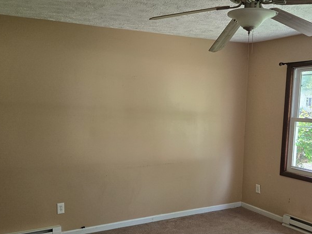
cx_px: 158
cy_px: 148
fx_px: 352
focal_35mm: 39
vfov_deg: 36.6
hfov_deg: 47.9
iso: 200
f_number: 1.8
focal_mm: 5.4
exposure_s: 1/180
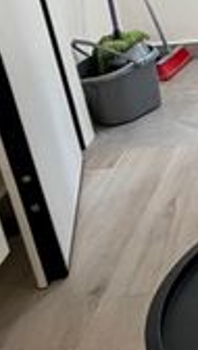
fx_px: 539
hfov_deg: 13.6
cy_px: 65
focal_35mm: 58
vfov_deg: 34.7
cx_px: 500
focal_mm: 2.22
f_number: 2.2
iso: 250
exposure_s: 1/121
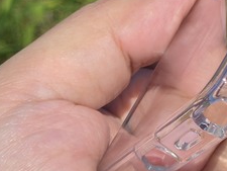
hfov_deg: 8.2
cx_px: 274
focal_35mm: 239
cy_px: -91
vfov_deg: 6.1
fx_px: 1568
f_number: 2.4
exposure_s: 1/1286
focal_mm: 7
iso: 25
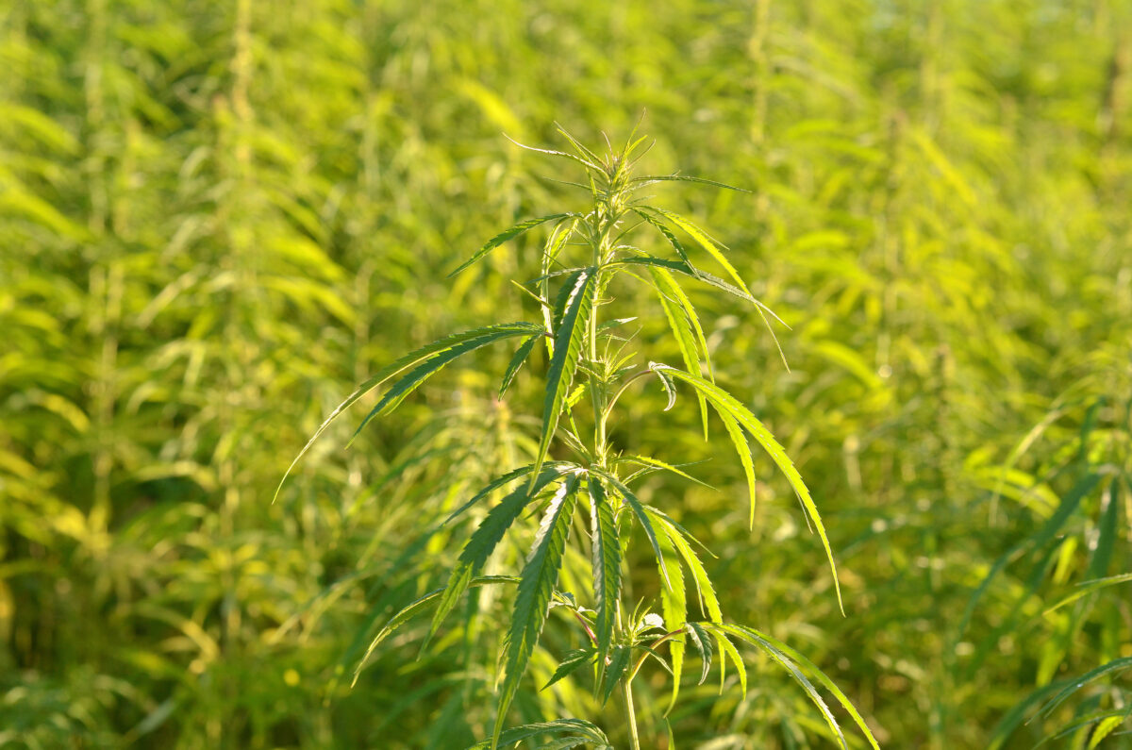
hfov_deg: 27.0
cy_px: 375
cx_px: 566
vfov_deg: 18.1
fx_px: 2354
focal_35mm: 75
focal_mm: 50
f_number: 6.3
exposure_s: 1/640
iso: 200
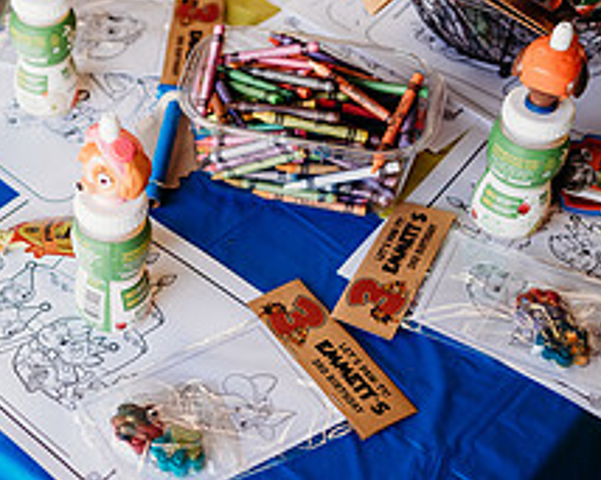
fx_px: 1085
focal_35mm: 61
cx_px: 121
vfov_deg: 24.9
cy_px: 282
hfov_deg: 30.2
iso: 250
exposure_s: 1/320
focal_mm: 24
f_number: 2.2
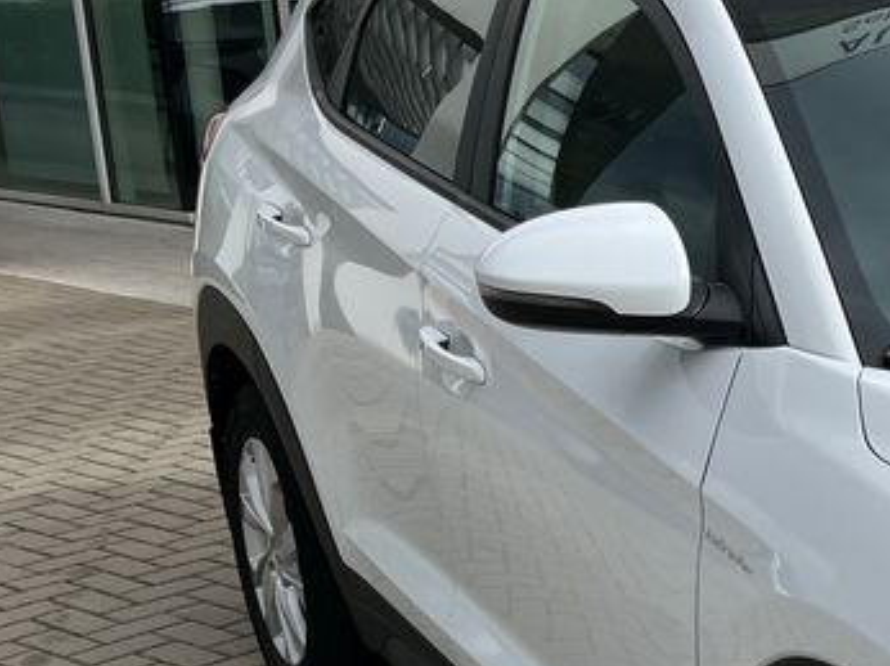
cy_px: 697
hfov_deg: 21.6
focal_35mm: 77
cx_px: 1304
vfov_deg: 18.5
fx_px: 1978
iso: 50
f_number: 1.6
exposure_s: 1/4149
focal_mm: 5.1
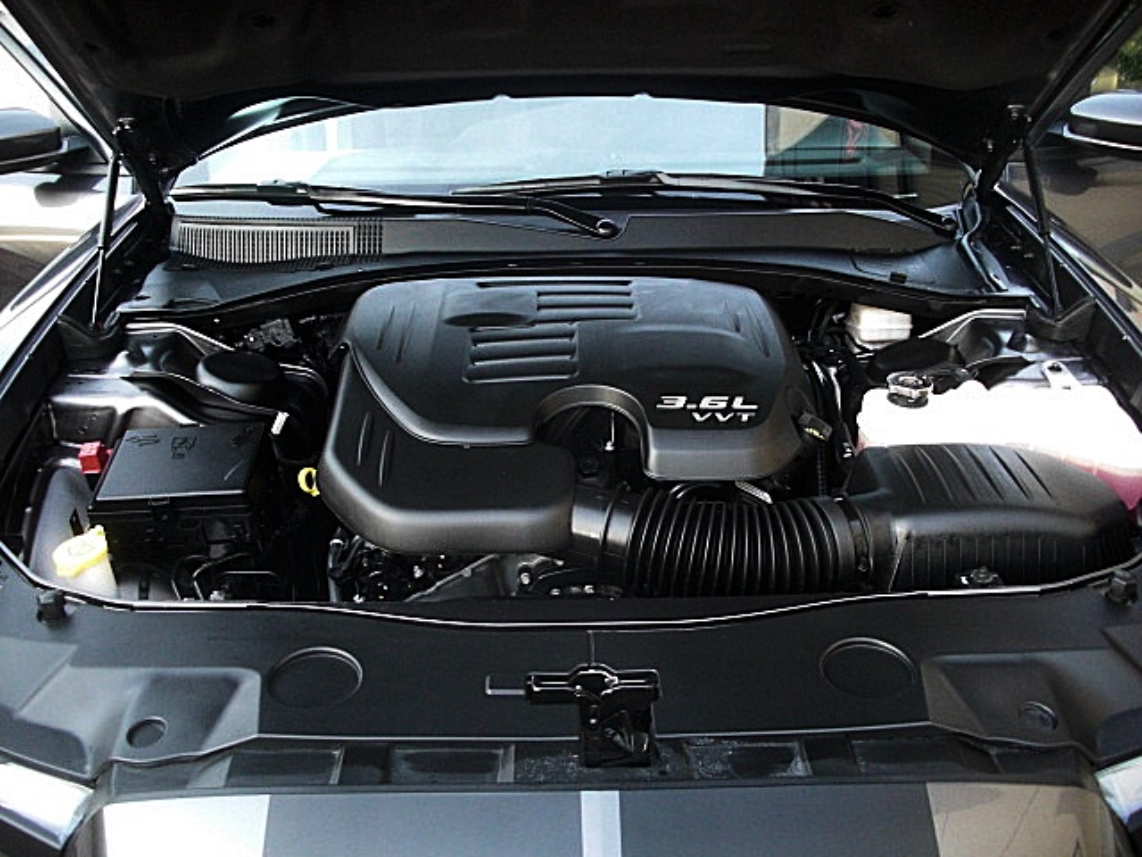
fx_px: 1188
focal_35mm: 36
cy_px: 428
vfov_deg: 39.7
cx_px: 571
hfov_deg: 51.4
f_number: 2.8
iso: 400
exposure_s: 1/80
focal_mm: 6.3
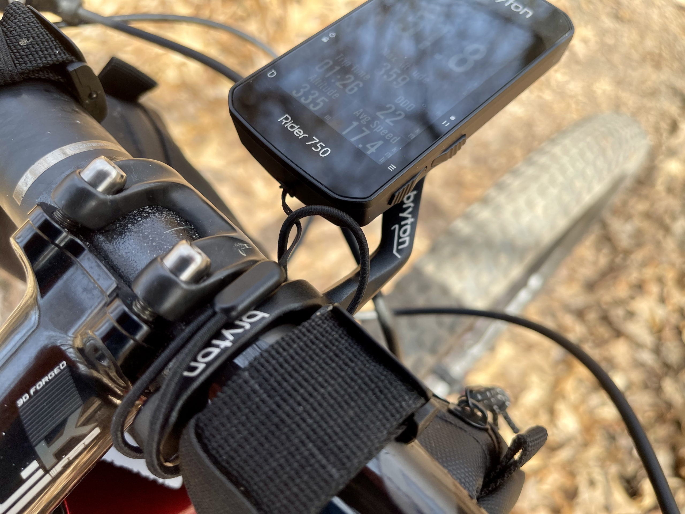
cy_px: 257
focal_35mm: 26
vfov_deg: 53.1
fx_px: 515
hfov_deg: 67.3
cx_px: 342
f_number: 1.6
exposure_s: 1/530
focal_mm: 5.1
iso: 32
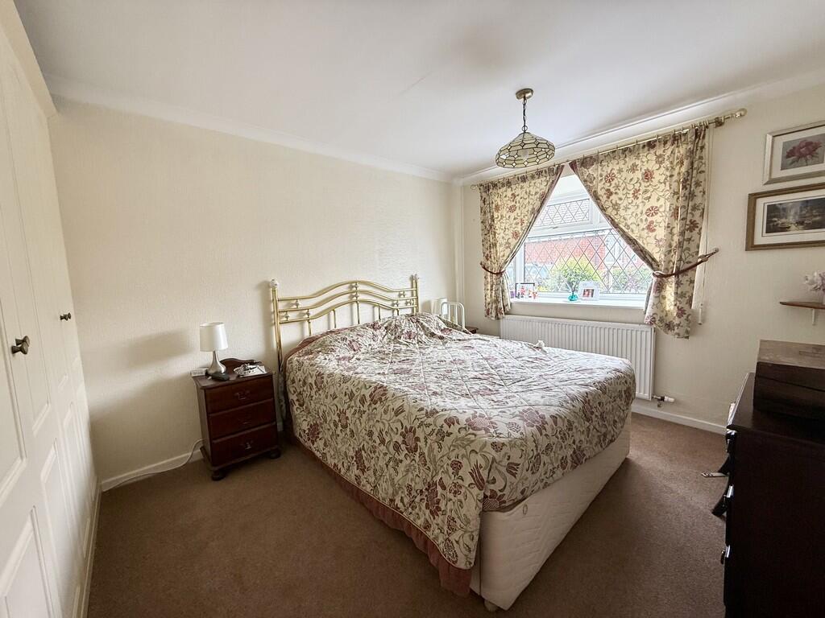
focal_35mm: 14
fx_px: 334
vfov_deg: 85.7
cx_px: 412
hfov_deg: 102.1
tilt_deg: -6.0
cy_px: 309
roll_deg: +1.8
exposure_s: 1/99
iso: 100
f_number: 2.2
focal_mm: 2.22
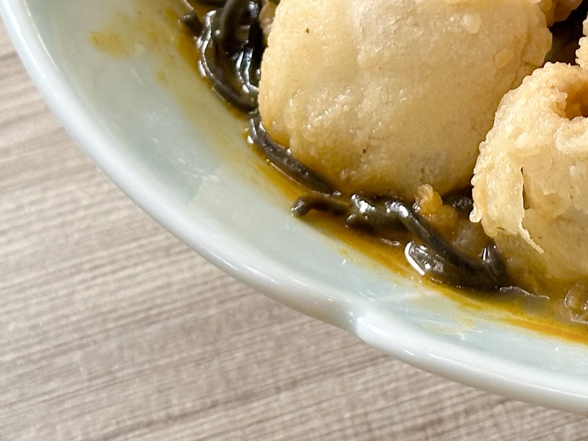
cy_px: -247
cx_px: 704
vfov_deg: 8.9
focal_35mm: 162
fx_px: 2752
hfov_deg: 11.9
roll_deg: +0.3
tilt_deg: -41.9
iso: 64
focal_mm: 6.86
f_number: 1.78
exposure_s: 1/60
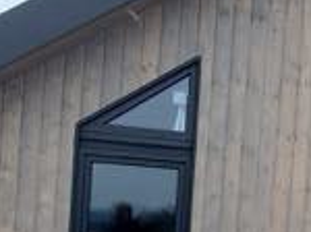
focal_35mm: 66
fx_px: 592
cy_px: 238
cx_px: 286
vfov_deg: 21.3
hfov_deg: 28.2
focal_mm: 1.74
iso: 100
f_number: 2.2
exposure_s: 1/50
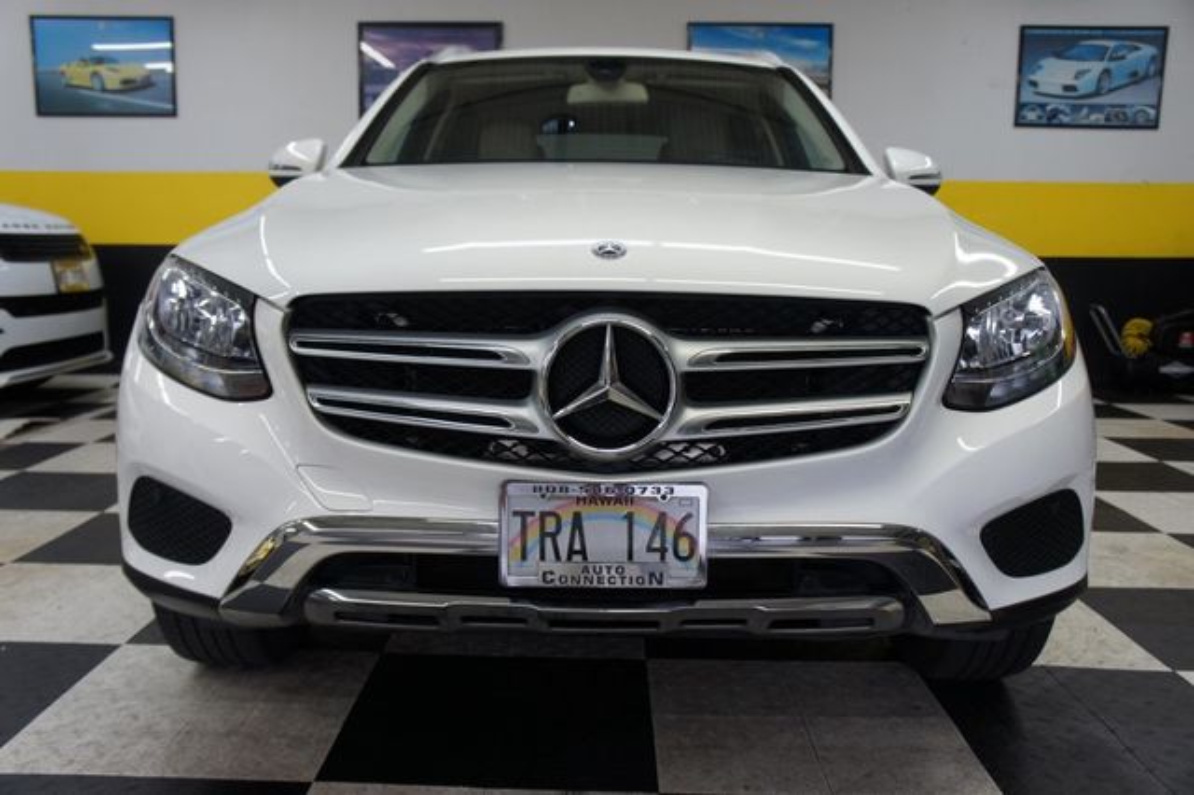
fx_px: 1044
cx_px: 597
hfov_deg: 59.5
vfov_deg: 41.7
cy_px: 398
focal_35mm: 32
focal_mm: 21
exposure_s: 1/40
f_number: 4
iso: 200
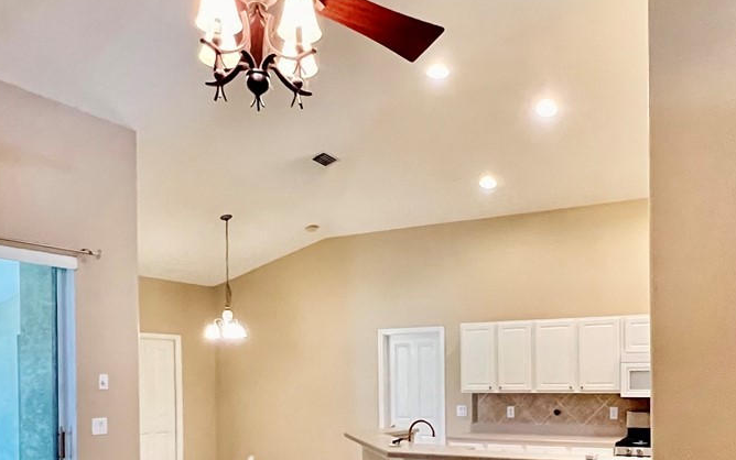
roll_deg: +1.1
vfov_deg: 36.6
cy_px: 390
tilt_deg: -0.1
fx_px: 662
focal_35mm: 33
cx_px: 426
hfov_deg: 57.8
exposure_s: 1/60
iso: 1000
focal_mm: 1.57
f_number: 1.8
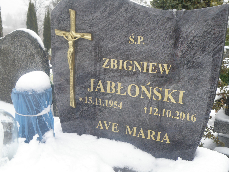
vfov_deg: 32.2
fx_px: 298
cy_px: 86
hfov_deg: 42.1
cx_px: 114
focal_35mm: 45
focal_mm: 8.06
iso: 64
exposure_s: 1/60
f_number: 5
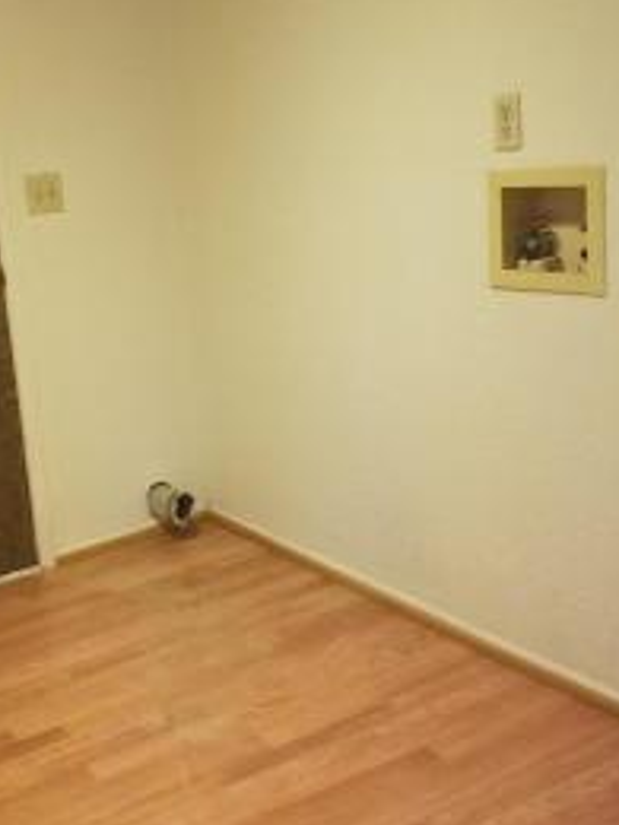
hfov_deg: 29.9
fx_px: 1144
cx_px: 184
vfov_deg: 39.6
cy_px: 384
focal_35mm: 48
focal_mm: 4.2
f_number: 1.7
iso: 250
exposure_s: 1/12
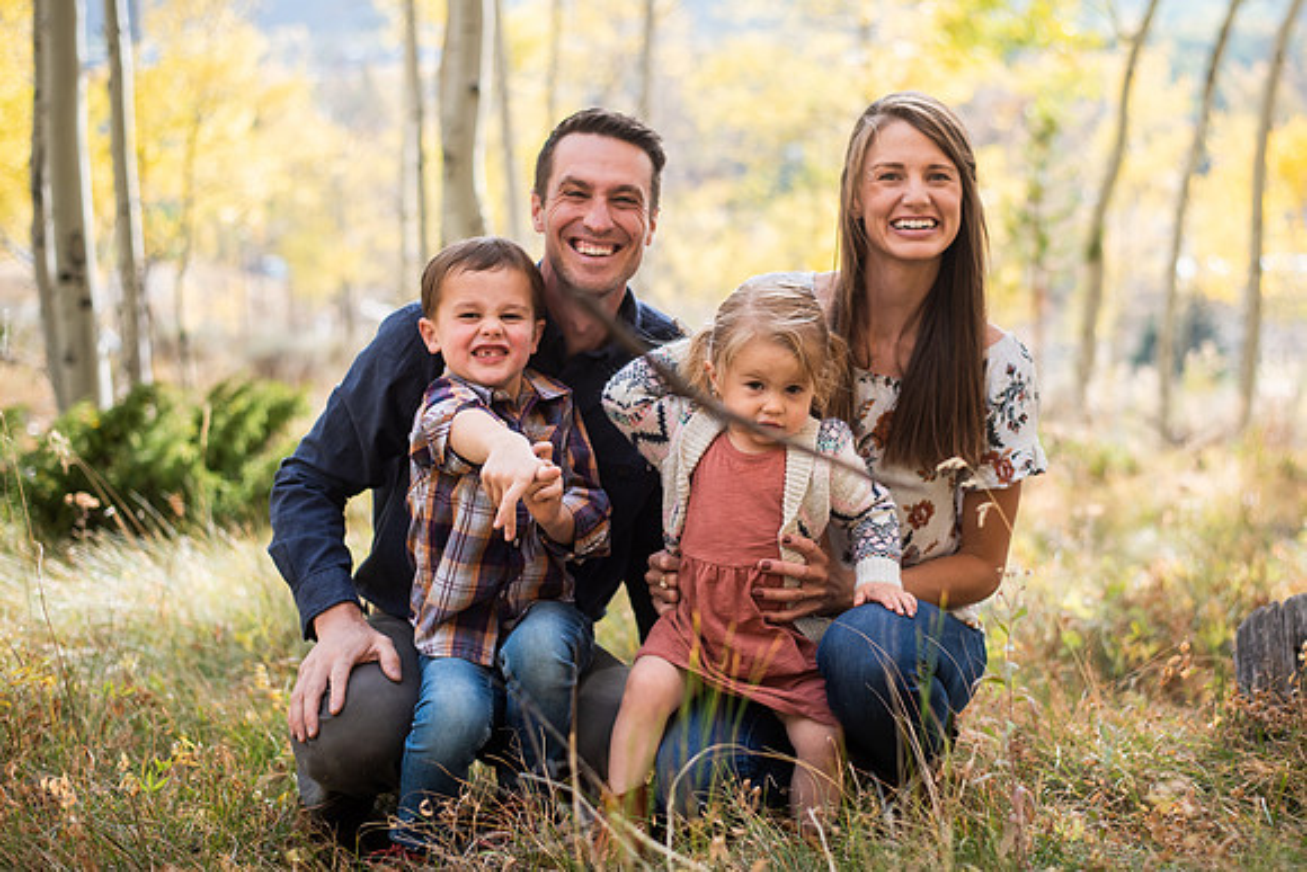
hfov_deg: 35.1
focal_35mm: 57
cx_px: 744
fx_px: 2066
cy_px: 376
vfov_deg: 23.8
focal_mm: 50
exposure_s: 1/1000
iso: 200
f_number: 2.2
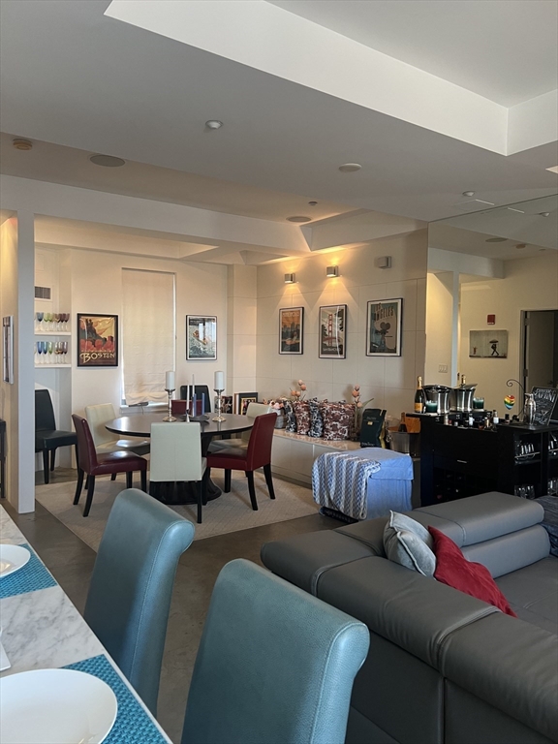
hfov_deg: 53.1
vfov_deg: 67.3
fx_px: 559
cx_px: 279
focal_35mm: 26
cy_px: 372
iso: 125
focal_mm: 5.7
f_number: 1.5
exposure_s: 1/60
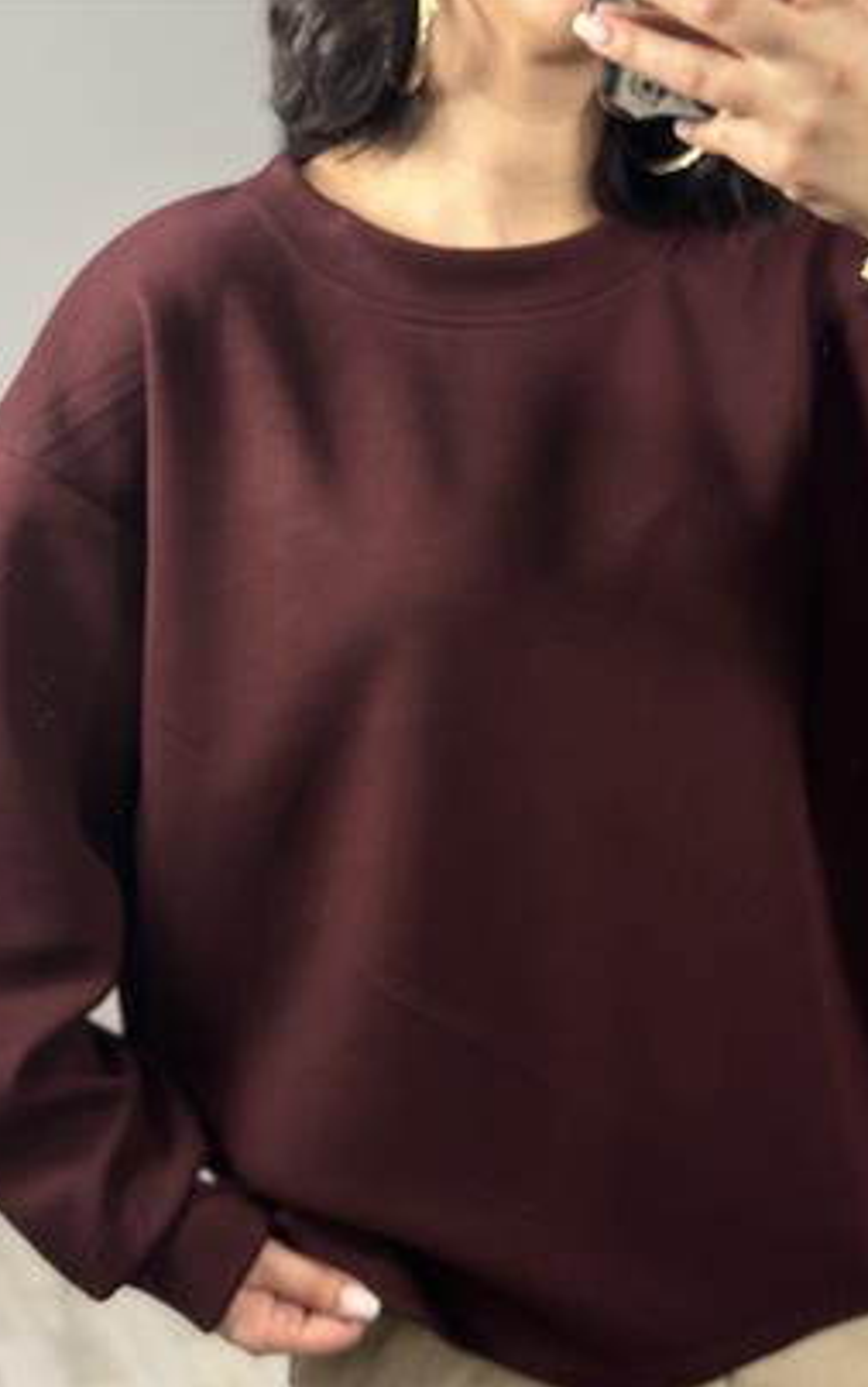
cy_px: 699
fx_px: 1965
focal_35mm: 52
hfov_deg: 24.9
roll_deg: +2.8
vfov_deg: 38.8
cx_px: 422
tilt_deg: -37.1
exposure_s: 1/50
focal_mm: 6.86
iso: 160
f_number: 1.78
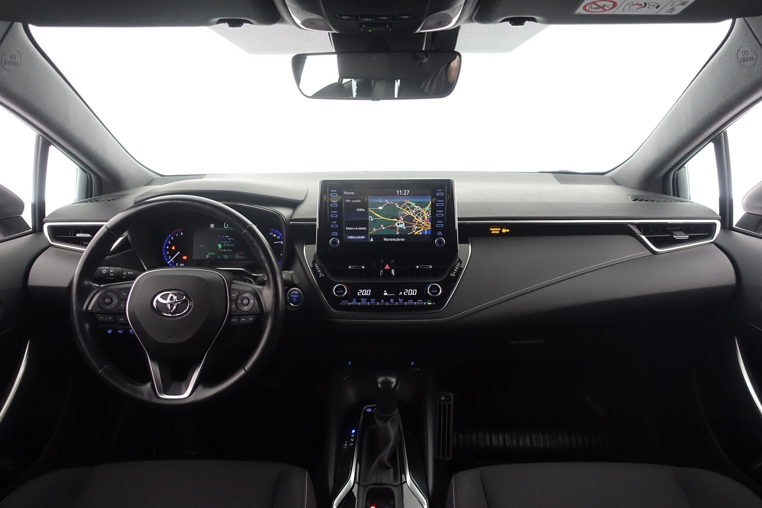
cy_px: 254
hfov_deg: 73.7
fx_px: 508
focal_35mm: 24
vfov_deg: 53.1
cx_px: 381
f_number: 2.5
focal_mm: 8.8
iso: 1000
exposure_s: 1/30
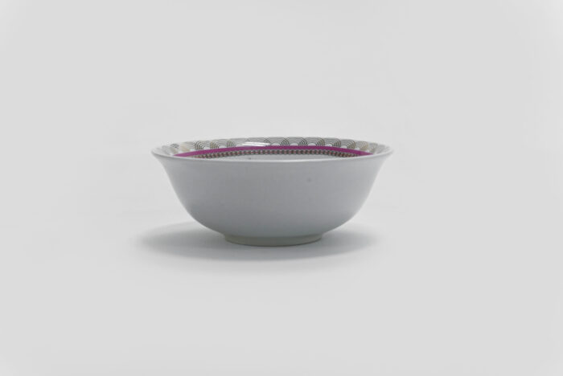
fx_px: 1096
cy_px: 188
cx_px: 282
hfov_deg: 28.8
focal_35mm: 70
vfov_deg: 19.5
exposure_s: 1/100
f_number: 13
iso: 3200
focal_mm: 70
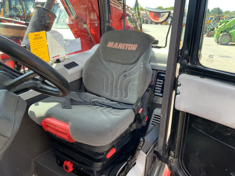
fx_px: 197
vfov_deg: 48.2
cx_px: 118
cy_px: 88
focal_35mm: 29
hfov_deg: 61.7
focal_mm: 3
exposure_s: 1/137
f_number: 1.8
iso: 16
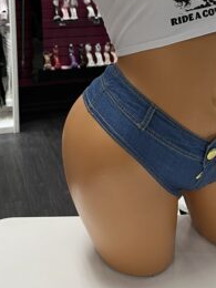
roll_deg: -0.6
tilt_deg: -7.8
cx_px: 174
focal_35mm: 60
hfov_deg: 24.0
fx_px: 499
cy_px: 37
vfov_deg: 30.9
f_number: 1.6
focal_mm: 5.1
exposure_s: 1/60
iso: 100
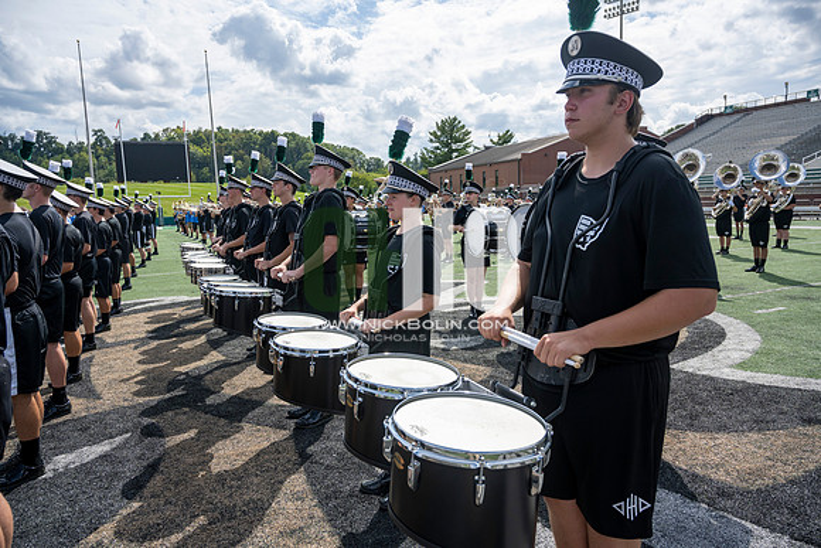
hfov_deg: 73.7
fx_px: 547
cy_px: 274
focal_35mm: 24
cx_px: 410
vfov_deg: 53.2
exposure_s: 1/1600
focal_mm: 24
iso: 200
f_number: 5
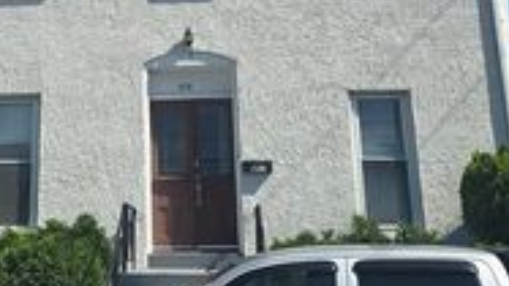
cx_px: 152
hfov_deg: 31.1
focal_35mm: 67
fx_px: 904
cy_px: -15
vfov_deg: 17.5
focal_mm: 5.4
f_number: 1.8
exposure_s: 1/2216
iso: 25
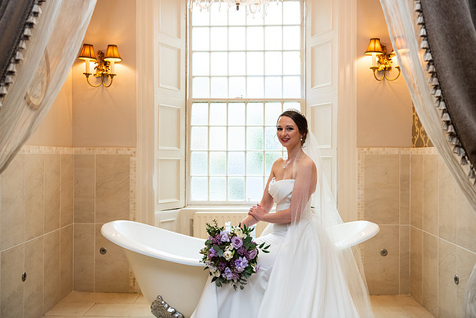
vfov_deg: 37.6
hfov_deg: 54.0
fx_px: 467
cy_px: 159
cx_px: 238
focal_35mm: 35
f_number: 3.5
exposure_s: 1/160
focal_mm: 35
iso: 640
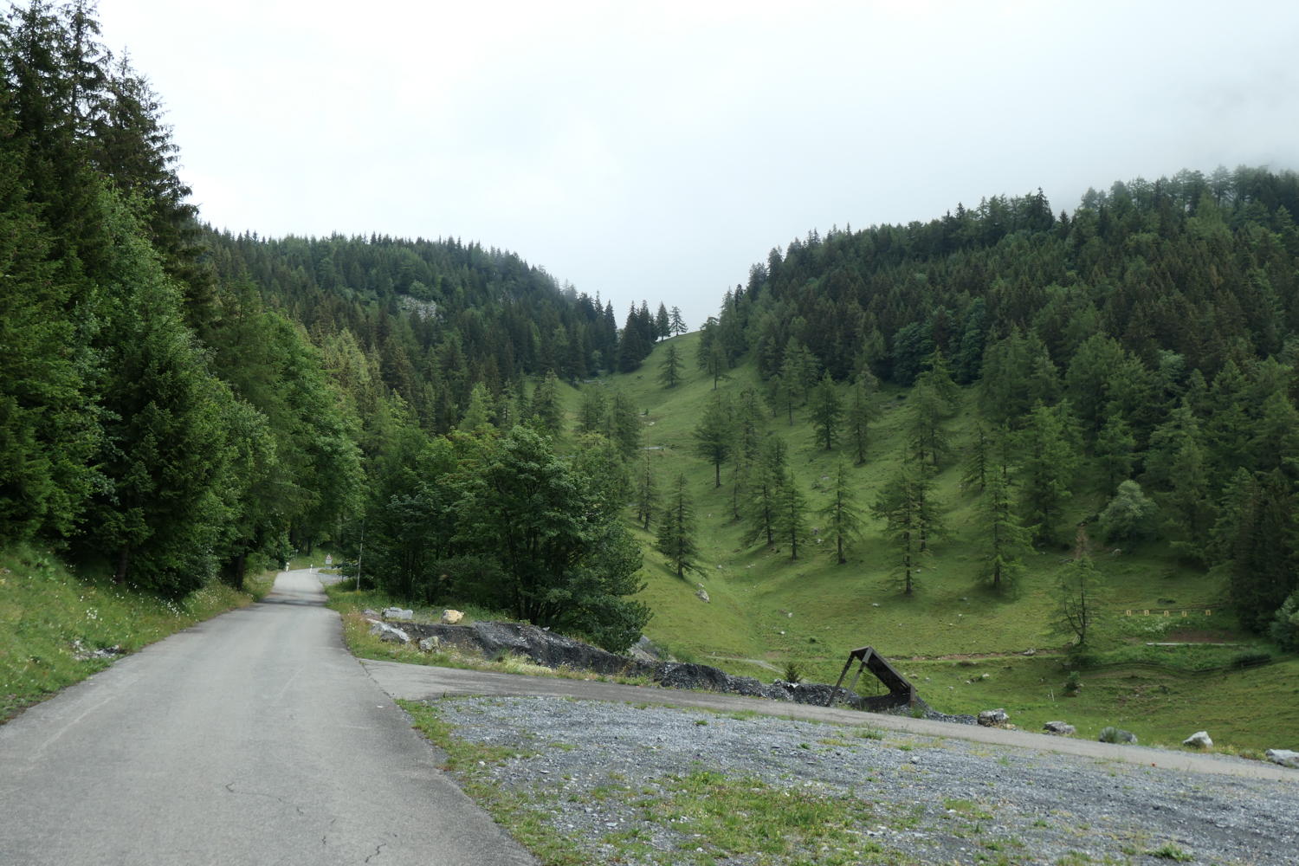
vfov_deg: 40.0
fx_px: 1191
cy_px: 433
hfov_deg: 57.2
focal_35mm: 33
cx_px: 650
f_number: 3.7
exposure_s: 1/1000
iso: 200
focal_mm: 12.2
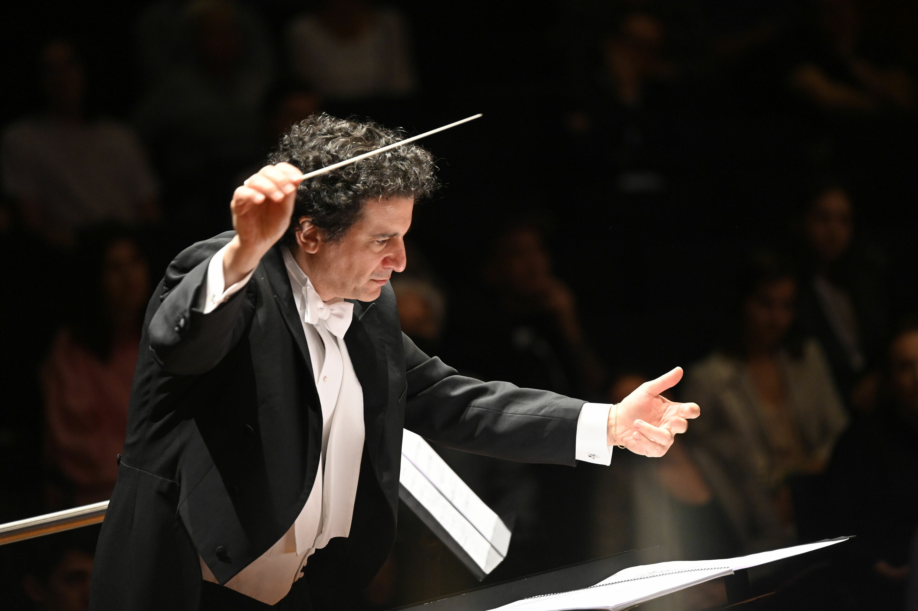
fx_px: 7645
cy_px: 306
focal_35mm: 300
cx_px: 459
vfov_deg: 4.6
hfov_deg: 6.9
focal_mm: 300
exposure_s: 1/160
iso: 5000
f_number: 4.5
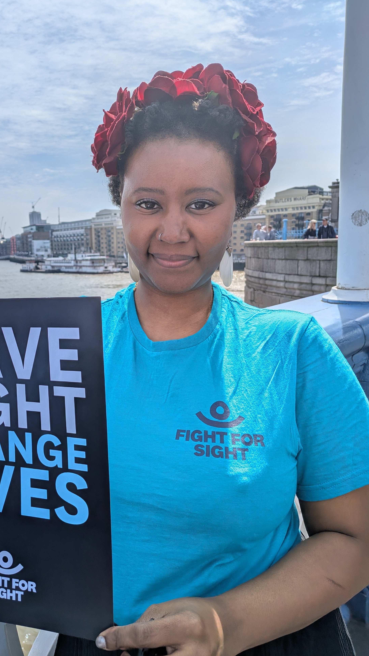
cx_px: 118
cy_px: 319
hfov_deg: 42.2
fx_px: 470
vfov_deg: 69.8
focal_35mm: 27
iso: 27
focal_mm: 4.53
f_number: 1.7
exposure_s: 1/3125
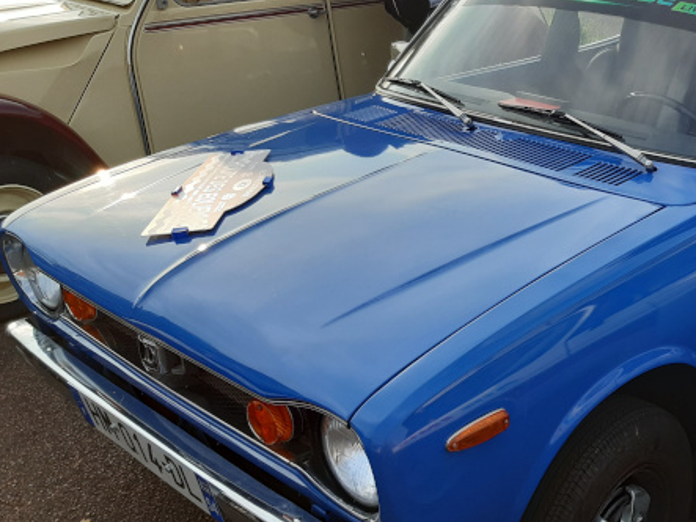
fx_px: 945
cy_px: 226
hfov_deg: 39.2
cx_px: 536
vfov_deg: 30.8
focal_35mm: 47
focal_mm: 3.92
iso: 40
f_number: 1.7
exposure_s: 1/608
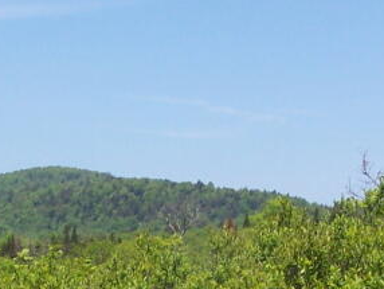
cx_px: 220
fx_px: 1510
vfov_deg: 10.9
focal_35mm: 136
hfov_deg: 14.5
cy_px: 246
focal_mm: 6.3
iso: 80
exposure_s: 1/640
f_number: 4
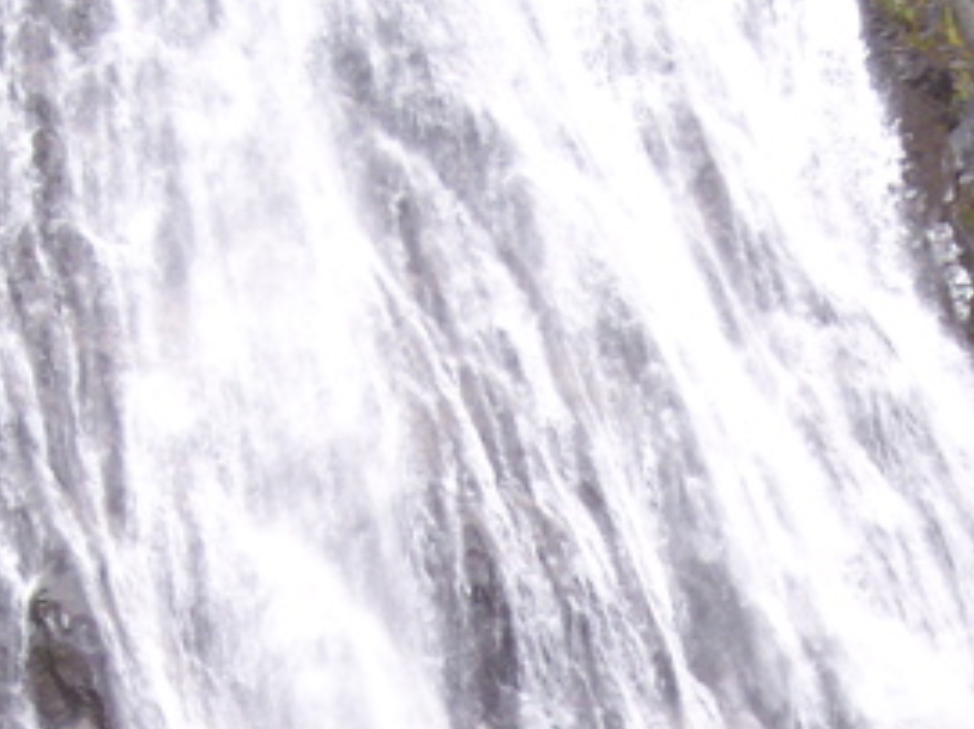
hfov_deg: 17.6
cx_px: 559
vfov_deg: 13.0
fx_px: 3150
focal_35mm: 112
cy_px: 720
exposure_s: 1/700
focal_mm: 8
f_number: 2.8
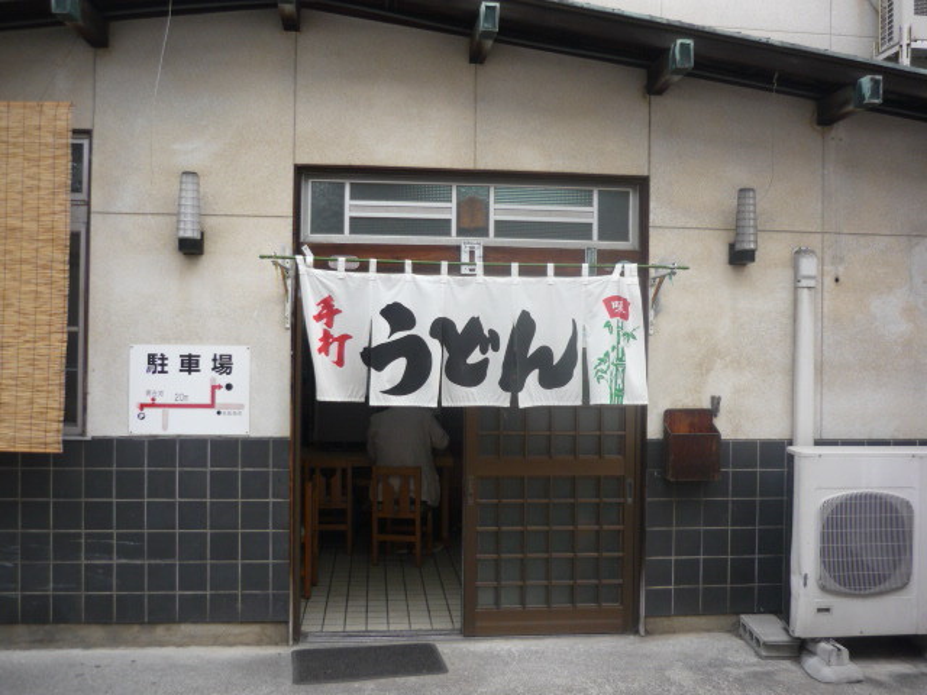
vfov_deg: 42.9
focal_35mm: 33
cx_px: 464
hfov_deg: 55.4
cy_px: 348
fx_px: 884
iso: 100
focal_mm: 5.5
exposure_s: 1/320
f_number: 2.8
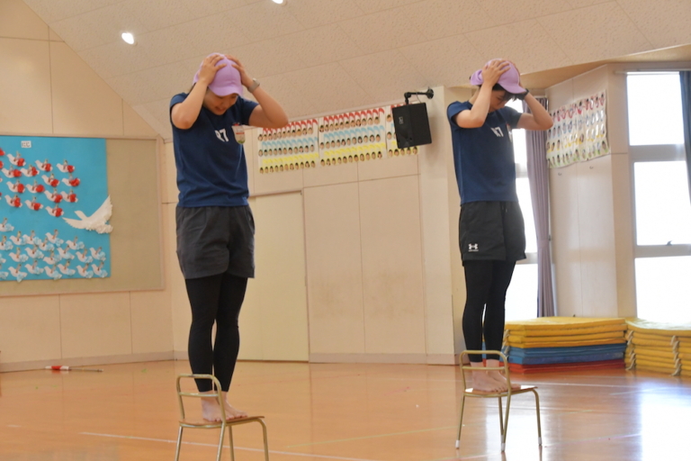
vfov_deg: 17.5
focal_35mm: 78
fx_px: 1497
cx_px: 346
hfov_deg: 26.0
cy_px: 230
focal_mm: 52
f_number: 6.3
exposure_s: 1/160
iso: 4000
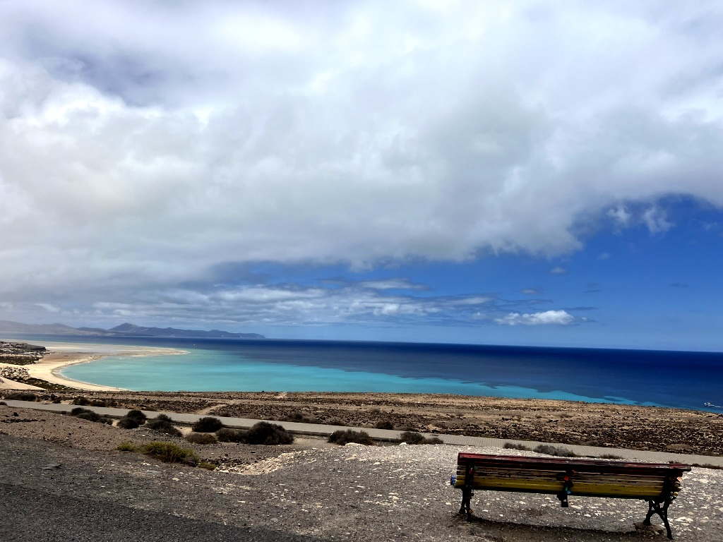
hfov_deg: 67.3
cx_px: 362
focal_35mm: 26
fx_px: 543
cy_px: 271
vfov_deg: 53.1
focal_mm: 5.7
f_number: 1.5
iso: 50
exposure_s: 1/12658
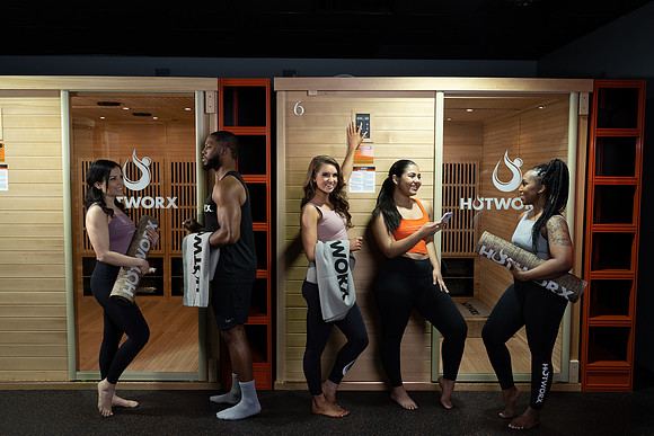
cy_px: 218
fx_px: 636
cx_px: 327
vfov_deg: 37.9
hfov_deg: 54.4
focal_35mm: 35
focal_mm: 35
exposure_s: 1/125
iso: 640
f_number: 4.5
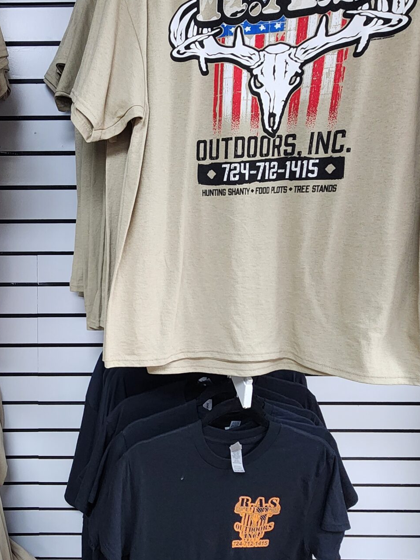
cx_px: 37
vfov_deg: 67.3
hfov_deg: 47.4
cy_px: 293
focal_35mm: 26
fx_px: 421
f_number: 2.2
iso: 400
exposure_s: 1/60
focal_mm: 2.2
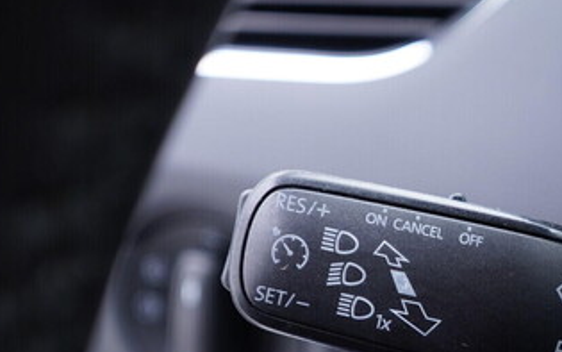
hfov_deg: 31.3
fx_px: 980
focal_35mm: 64
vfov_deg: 20.2
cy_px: 264
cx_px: 435
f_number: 2.8
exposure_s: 1/40
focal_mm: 24
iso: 320
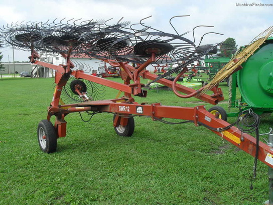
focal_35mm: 35
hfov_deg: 52.6
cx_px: 136
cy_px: 102
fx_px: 276
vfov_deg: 40.7
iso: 100
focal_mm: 6.3
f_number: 8.4
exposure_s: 1/125
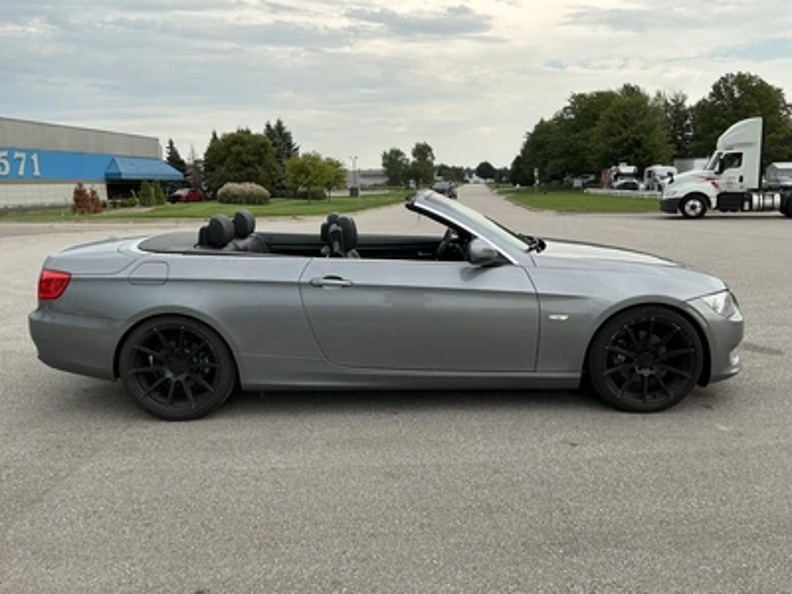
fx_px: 641
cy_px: 297
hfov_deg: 63.4
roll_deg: +1.7
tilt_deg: -8.0
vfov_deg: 49.7
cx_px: 396
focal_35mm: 28
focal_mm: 3
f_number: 1.8
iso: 25
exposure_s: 1/728
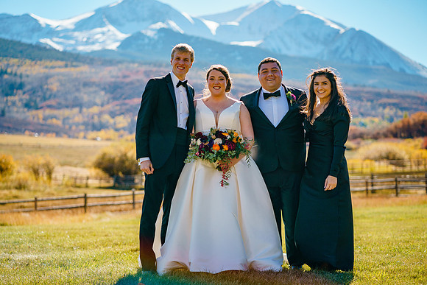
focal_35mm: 85
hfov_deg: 23.9
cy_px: 142
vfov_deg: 16.1
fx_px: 1008
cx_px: 214
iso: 200
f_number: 2.8
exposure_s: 1/5000
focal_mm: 85
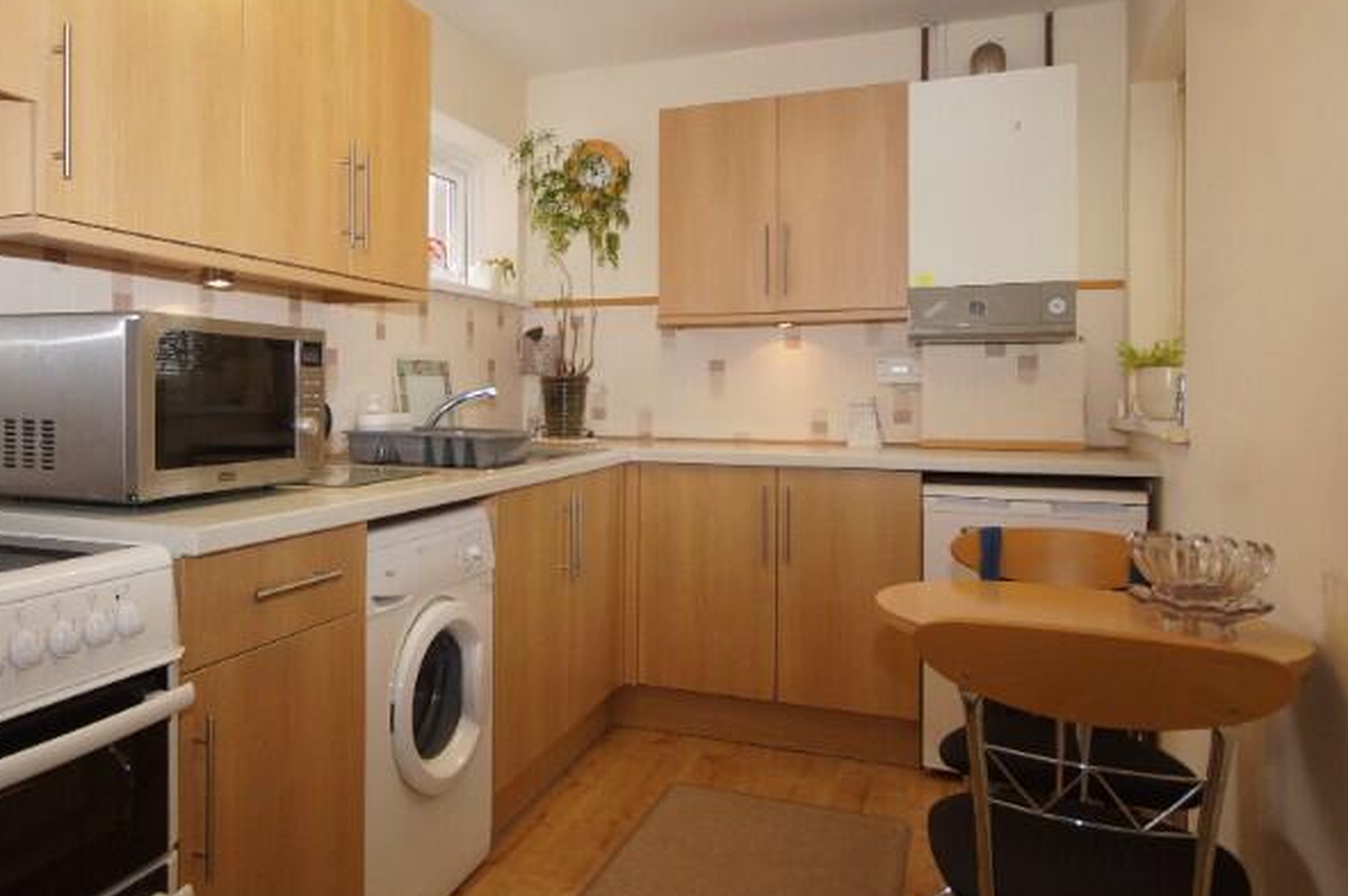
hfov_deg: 67.7
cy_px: 388
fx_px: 973
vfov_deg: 49.3
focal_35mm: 26
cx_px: 458
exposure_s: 1/60
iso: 400
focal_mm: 10
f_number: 4
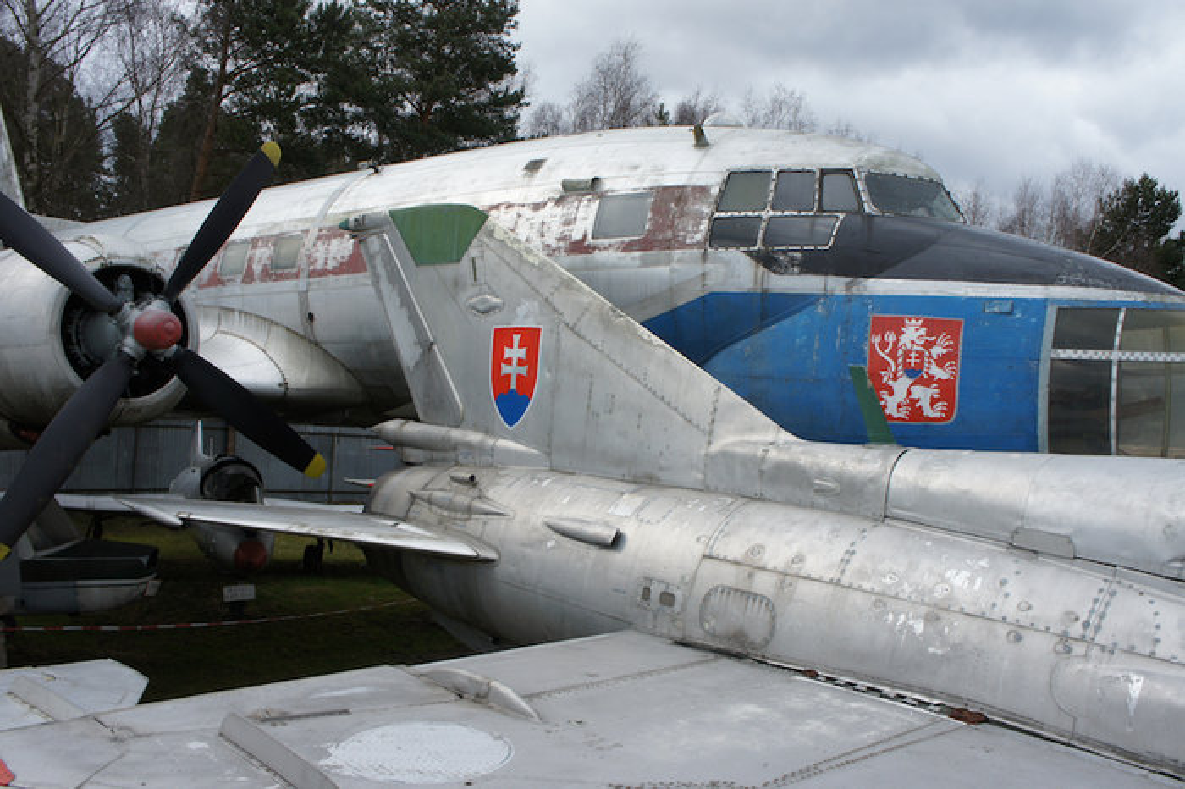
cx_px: 592
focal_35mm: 32
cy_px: 394
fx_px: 1036
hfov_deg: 59.5
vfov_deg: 41.7
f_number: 8
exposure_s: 1/250
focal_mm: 21
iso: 200
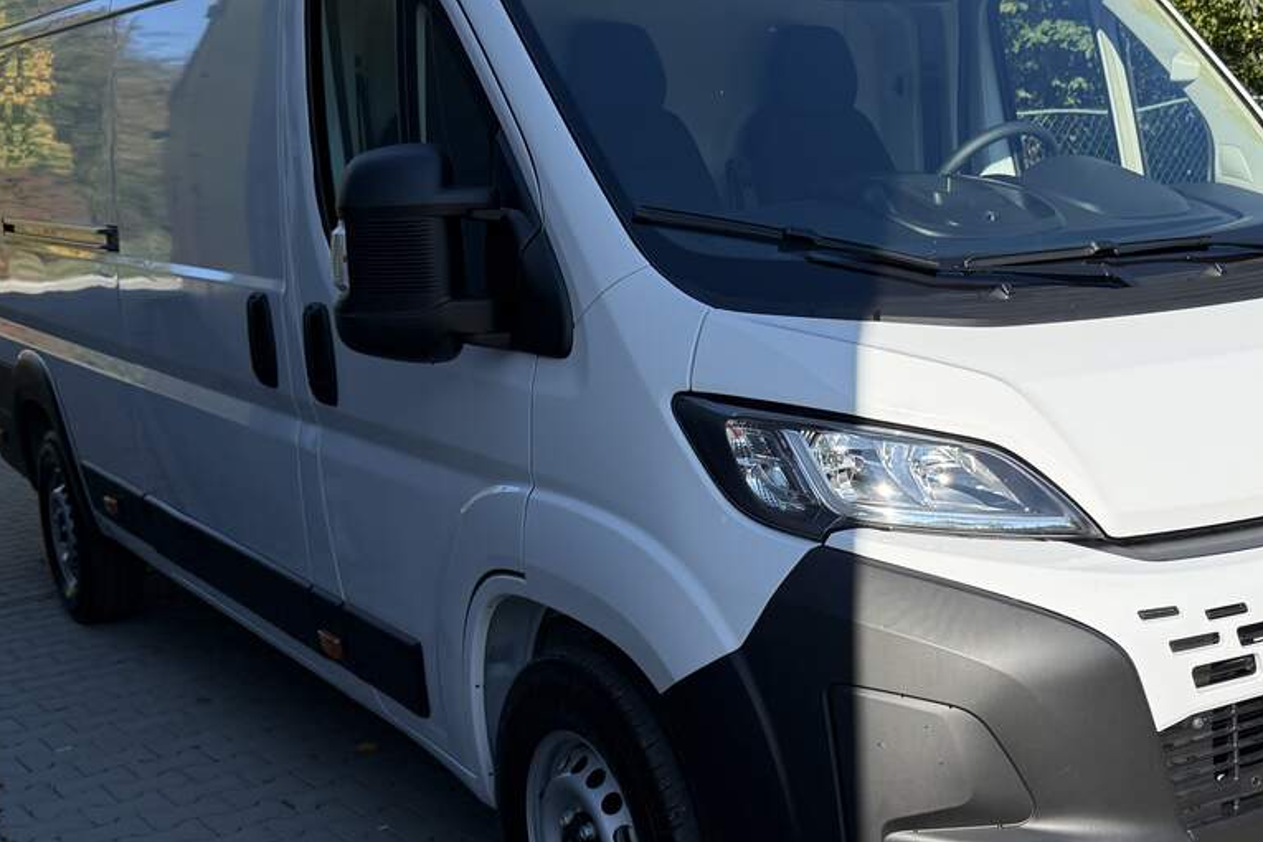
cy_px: 494
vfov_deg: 28.6
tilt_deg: -7.3
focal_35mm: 47
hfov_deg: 41.4
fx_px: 1649
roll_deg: +1.9
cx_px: 830
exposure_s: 1/3425
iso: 100
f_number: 1.78
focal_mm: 6.76
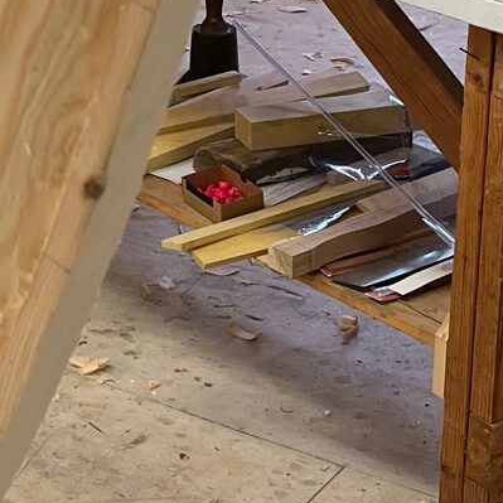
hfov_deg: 14.8
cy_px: -6
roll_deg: +0.6
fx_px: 1907
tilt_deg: -19.0
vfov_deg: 14.8
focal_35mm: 116
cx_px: 5
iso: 125
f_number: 1.6
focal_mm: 5.1
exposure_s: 1/120
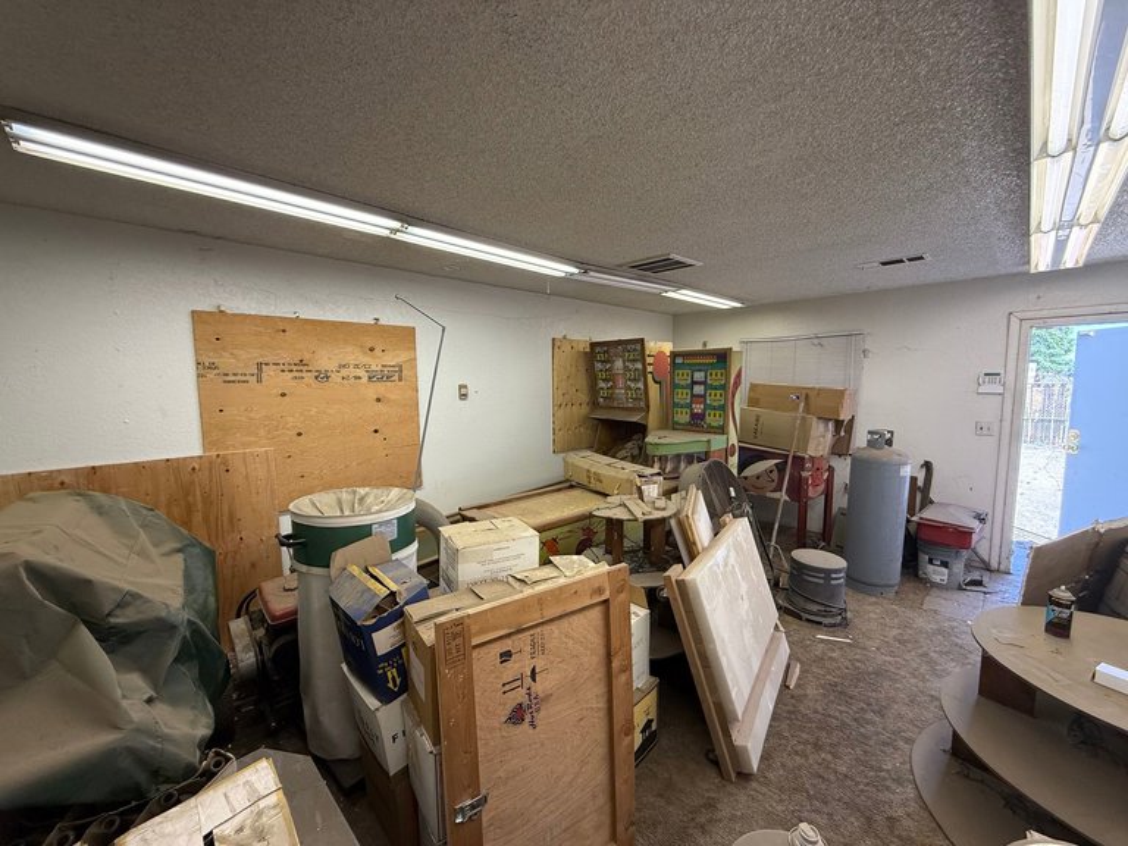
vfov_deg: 85.7
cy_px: 423
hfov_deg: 102.1
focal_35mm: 14
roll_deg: +0.5
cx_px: 564
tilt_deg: -4.6
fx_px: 456
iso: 250
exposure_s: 1/120
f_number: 2.2
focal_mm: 2.22
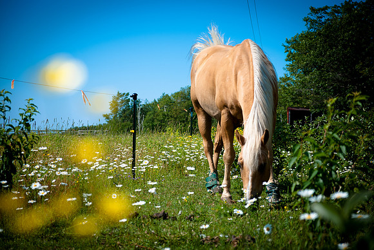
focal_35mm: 87
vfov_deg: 15.7
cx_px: 187
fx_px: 905
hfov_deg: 23.4
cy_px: 125
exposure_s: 1/640
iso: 100
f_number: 4
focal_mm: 58
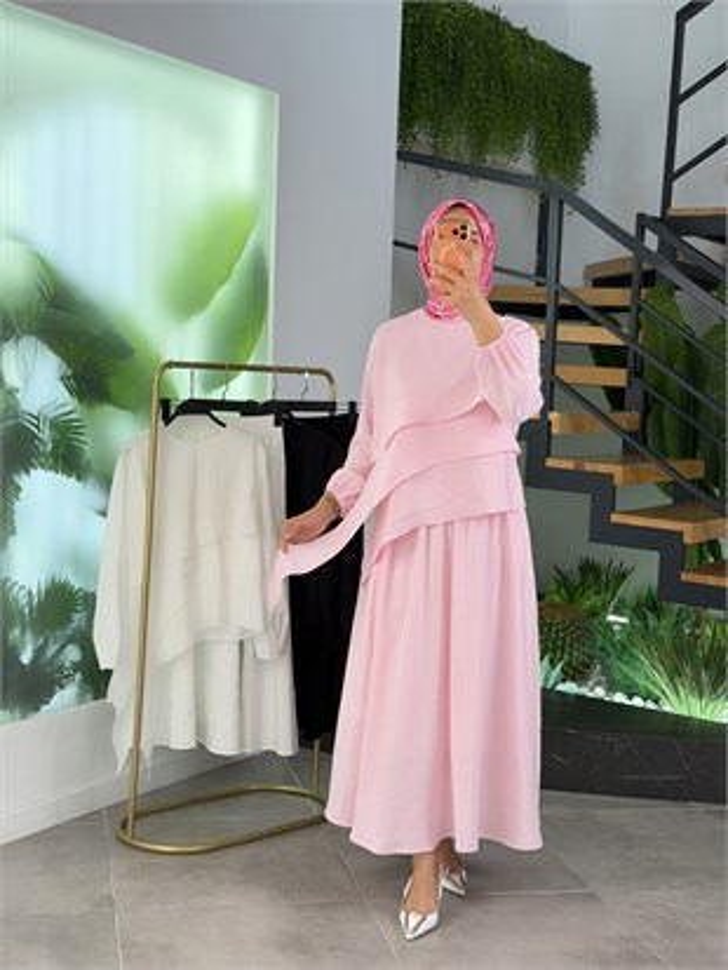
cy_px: 485
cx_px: 364
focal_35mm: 48
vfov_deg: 39.6
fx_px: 1345
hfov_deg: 30.3
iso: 50
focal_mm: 6.76
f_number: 1.78
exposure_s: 1/121
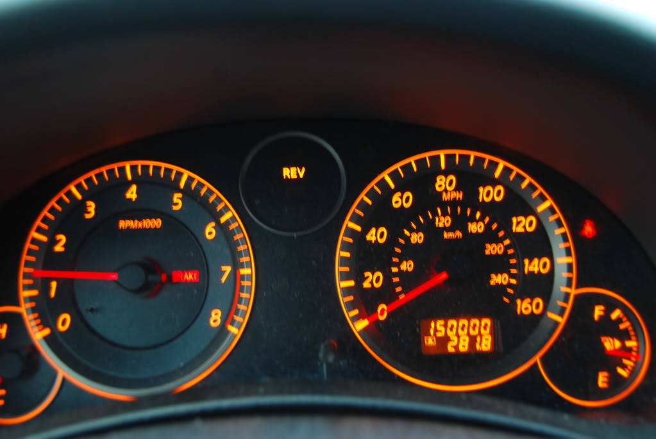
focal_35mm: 39
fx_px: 712
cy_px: 220
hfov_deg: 49.5
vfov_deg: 34.3
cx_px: 328
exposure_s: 1/6
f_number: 4
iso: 100
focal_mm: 26
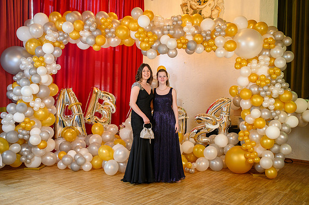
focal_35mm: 35
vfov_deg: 37.8
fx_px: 300
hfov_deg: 54.5
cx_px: 154
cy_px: 102
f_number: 3.5
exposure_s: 1/100
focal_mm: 35
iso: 1250
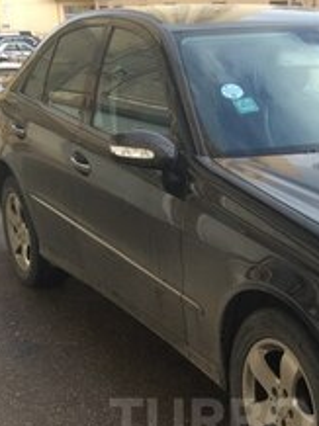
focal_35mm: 66
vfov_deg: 27.8
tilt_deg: -23.2
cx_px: 260
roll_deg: +3.2
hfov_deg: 21.9
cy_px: 420
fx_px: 813
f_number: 2.2
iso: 32
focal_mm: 4.15
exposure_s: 1/129
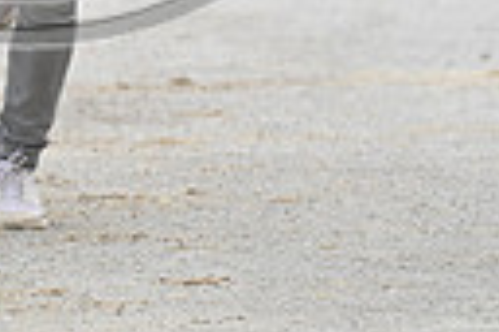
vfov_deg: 0.8
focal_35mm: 1721
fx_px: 23824
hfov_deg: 1.2
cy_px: -408
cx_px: -19
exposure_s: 1/1600
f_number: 5.6
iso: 500
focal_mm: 380
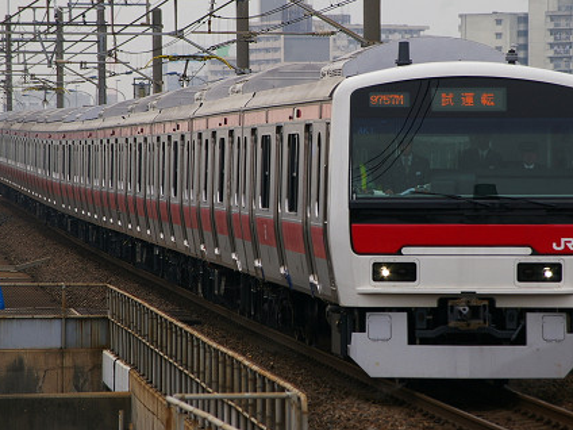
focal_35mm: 294
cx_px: 295
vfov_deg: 5.1
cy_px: 215
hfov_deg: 6.7
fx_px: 4867
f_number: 8
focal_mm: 180
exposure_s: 1/250
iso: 200
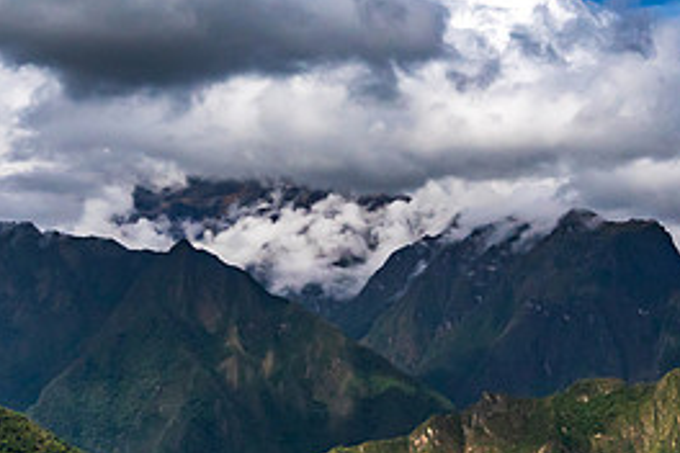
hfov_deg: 20.2
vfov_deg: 13.4
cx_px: 373
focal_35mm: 101
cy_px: 423
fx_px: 1908
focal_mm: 31
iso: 200
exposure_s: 1/2500
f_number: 5
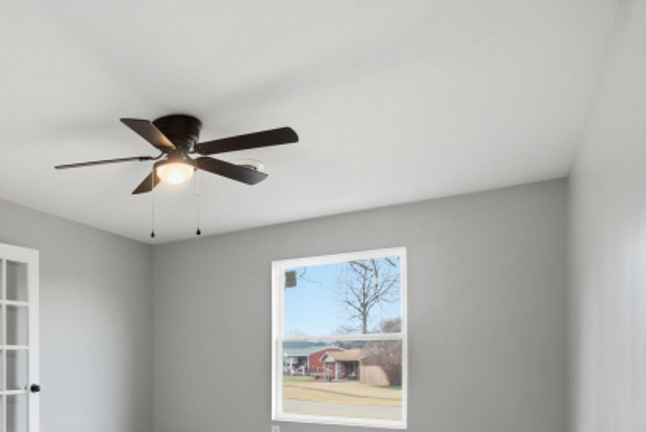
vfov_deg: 44.7
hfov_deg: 60.2
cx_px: 102
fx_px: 485
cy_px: 367
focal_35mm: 27
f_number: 11
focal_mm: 10
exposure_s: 1/100
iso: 400
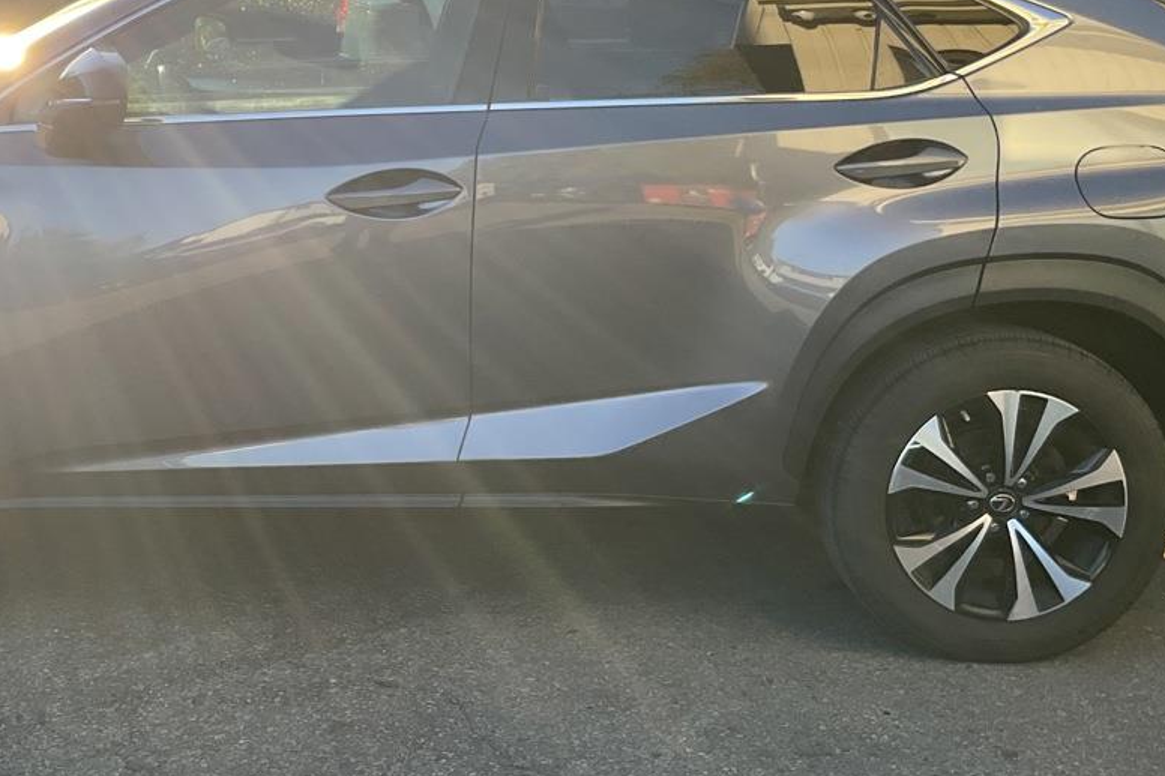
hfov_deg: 35.3
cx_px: 381
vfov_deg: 24.1
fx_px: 1812
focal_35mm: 56
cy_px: 272
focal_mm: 3
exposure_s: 1/305
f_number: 1.8
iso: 16
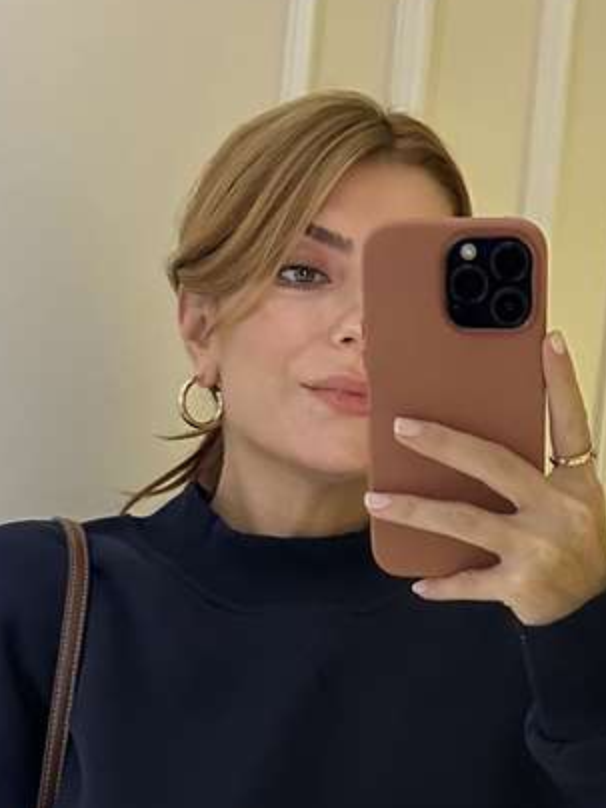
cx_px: 456
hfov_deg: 19.2
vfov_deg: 24.7
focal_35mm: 76
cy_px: 772
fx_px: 1774
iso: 500
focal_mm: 6.86
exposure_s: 1/60
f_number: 1.78
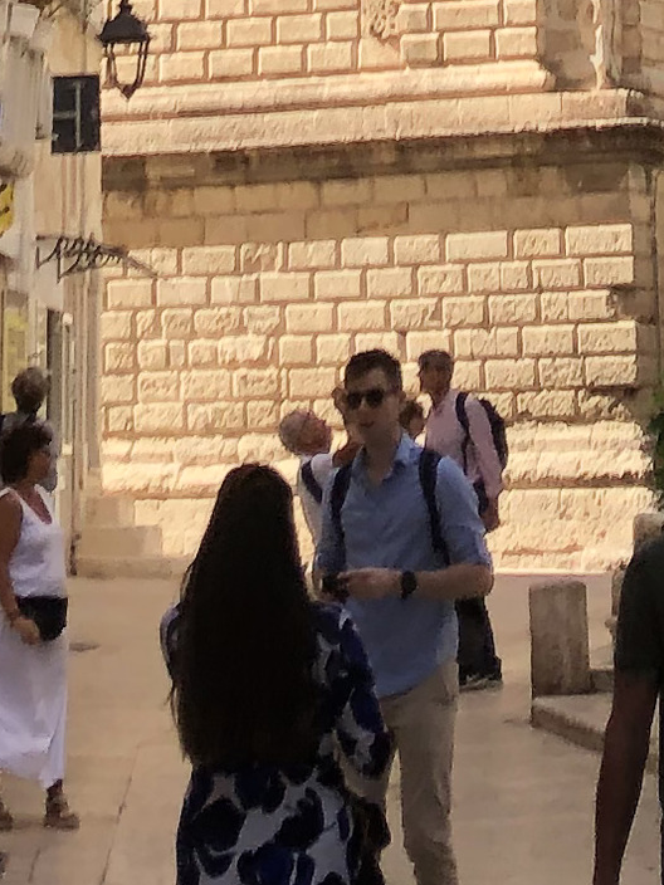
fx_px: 4067
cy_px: -1108
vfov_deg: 10.9
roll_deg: +1.6
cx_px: 379
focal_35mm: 159
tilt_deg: +21.4
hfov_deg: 9.3
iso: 20
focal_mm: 4
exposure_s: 1/714
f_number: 1.8
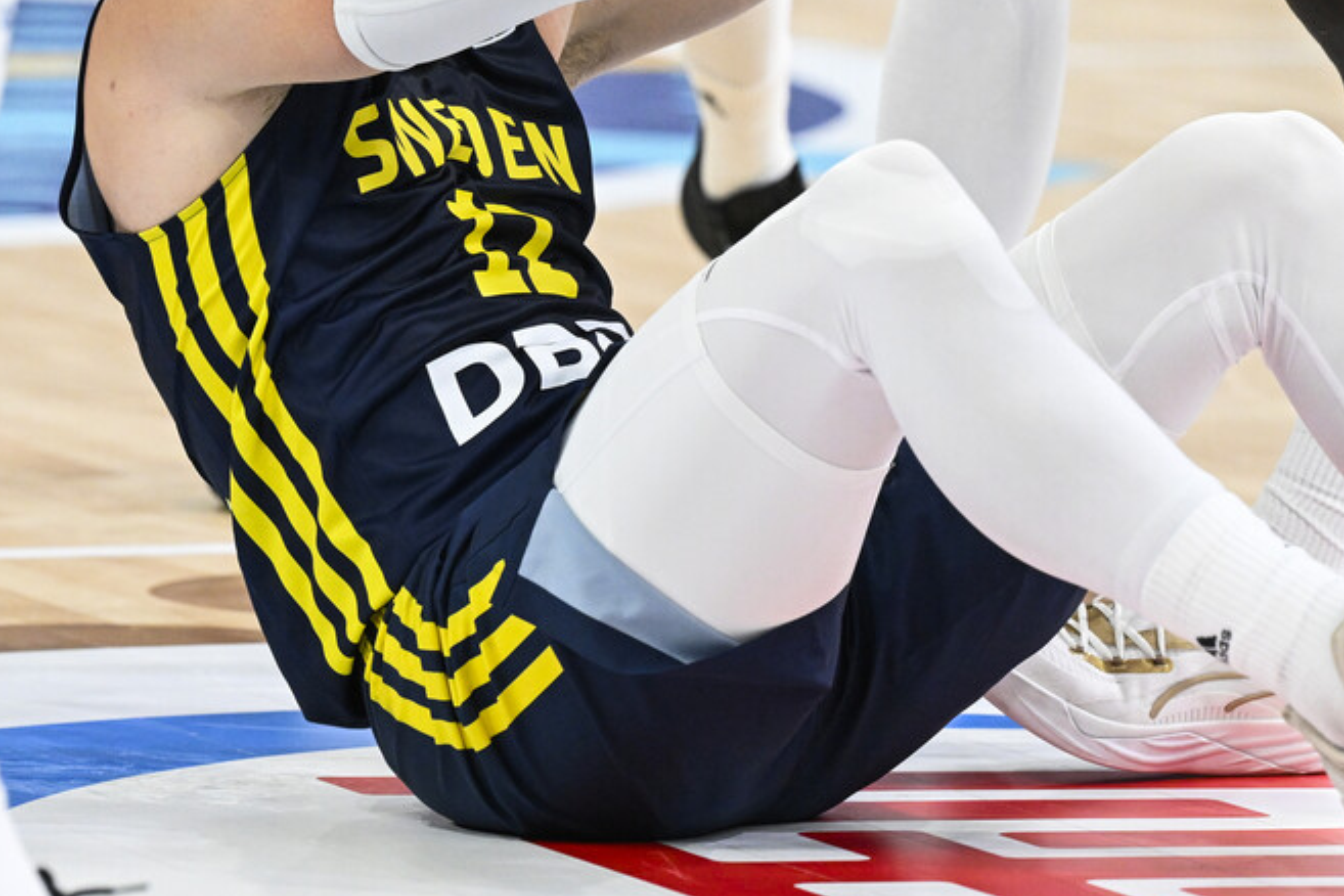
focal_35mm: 402
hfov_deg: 5.1
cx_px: 646
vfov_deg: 3.4
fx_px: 15007
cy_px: -44
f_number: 4
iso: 3200
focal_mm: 165
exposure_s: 1/1250
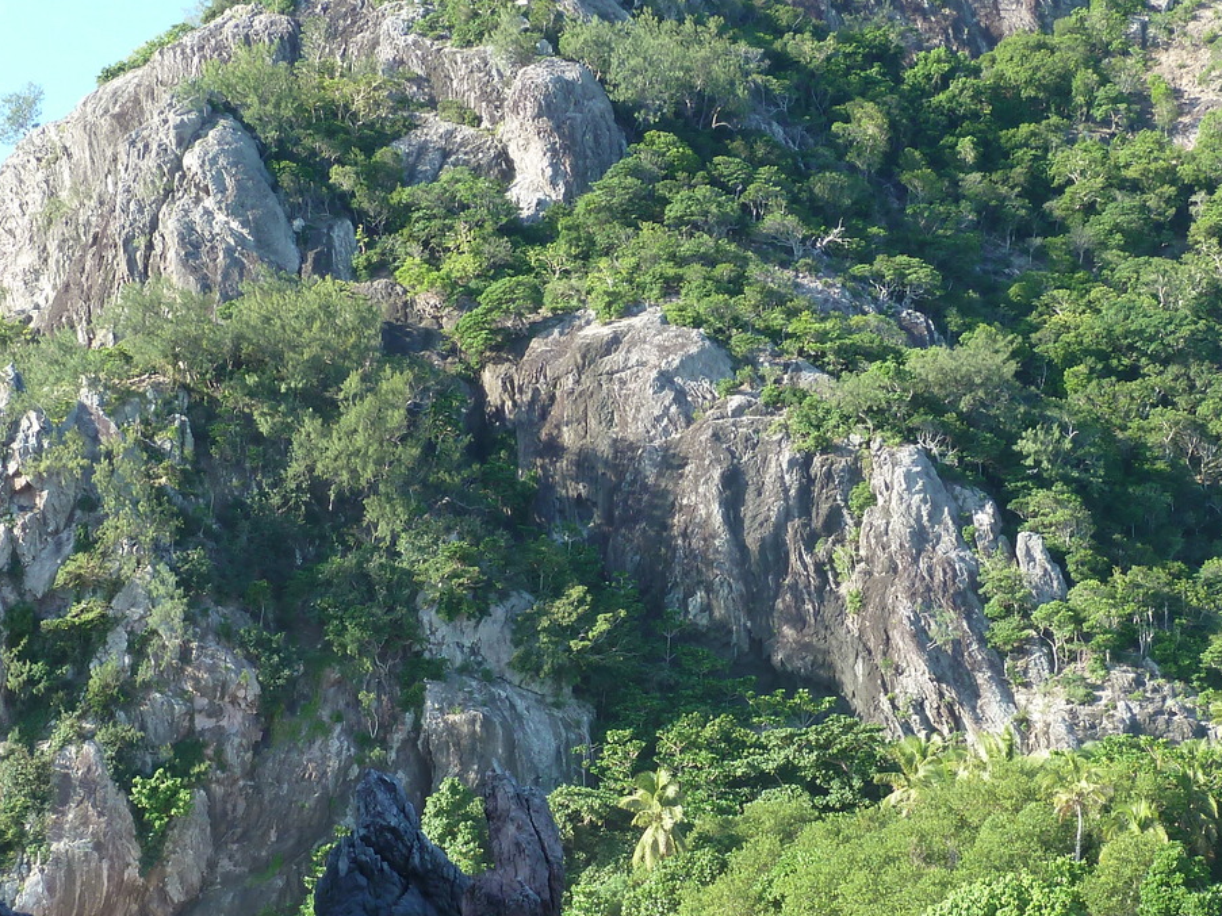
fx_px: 2753
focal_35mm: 78
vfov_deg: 18.9
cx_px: 612
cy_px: 580
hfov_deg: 25.0
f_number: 4
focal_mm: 7.3
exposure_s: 1/125
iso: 80
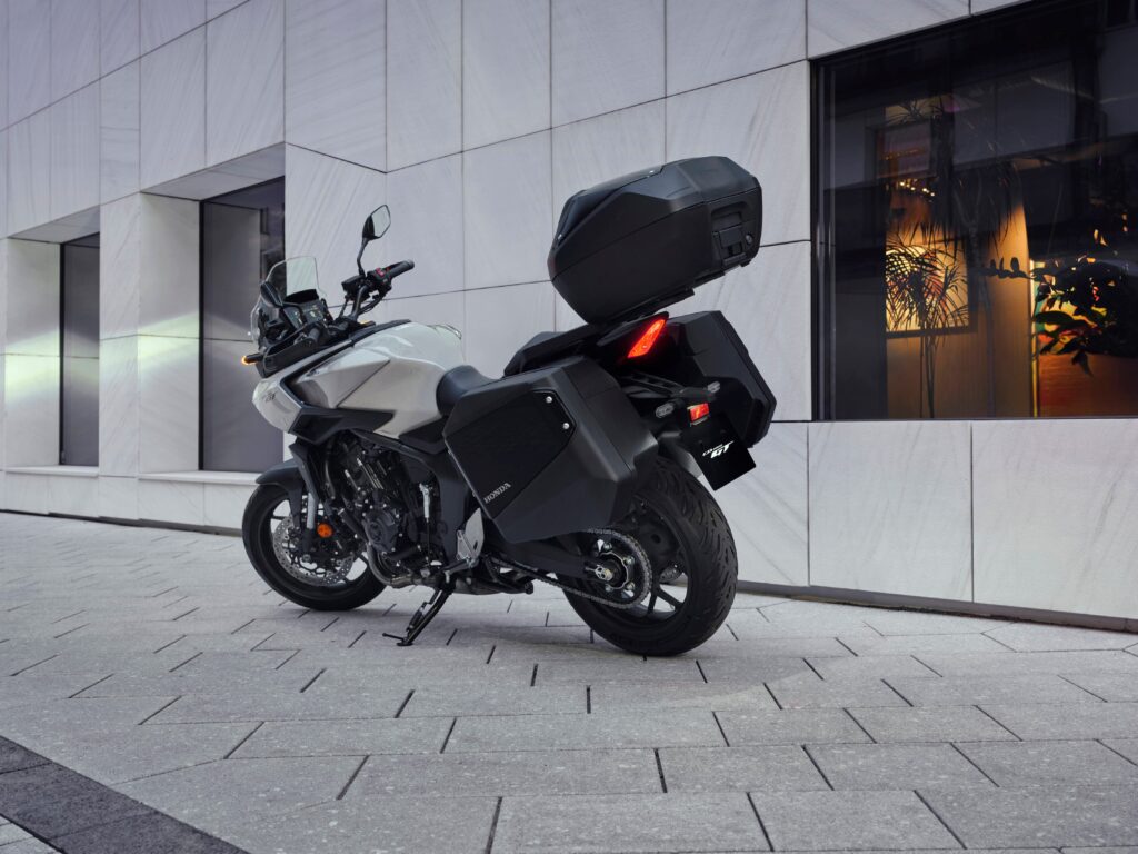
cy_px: 427
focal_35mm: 36
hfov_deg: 51.4
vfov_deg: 39.7
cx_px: 569
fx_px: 1183
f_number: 6.4
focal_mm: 45
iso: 400
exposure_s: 2.5
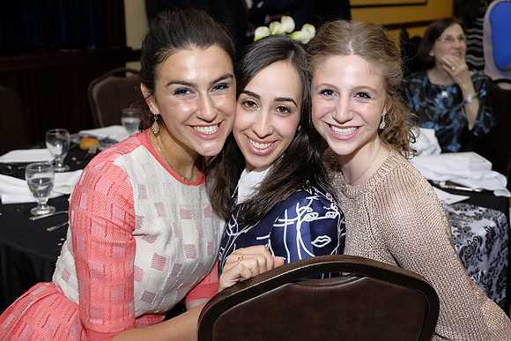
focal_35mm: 42
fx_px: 596
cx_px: 256
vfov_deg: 31.9
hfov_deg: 46.4
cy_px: 170
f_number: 3.2
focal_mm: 27.7
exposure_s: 1/180
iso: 1000
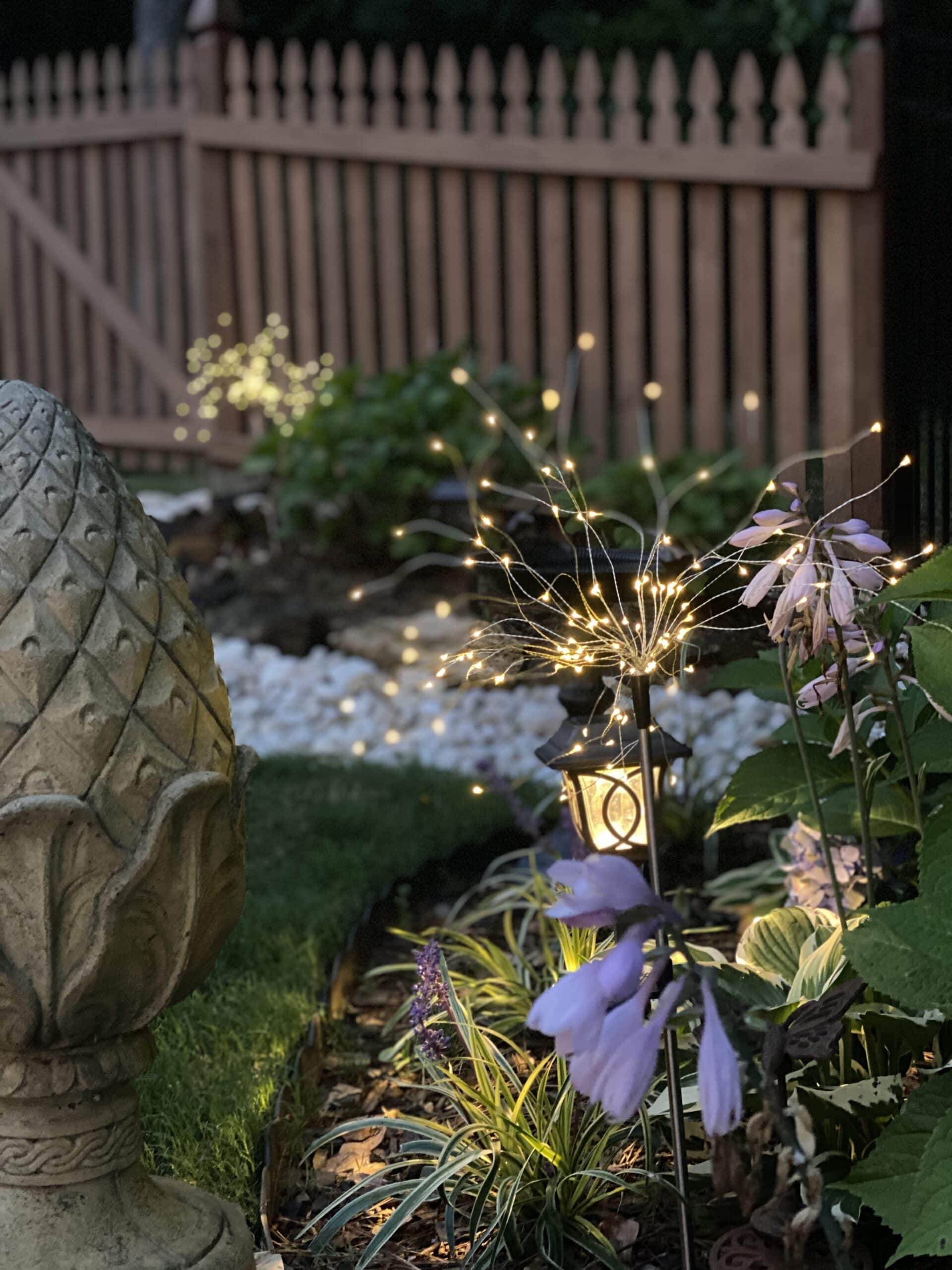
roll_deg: +1.5
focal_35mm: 52
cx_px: 476
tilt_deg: -6.4
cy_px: 635
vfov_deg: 36.8
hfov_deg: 28.0
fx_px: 1907
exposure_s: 1/15
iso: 500
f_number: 2
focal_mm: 6
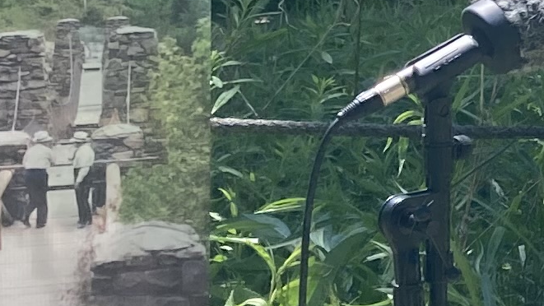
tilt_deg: -12.1
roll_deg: -3.2
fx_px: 2683
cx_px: 1176
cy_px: -72
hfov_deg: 10.4
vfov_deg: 6.5
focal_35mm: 186
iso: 20
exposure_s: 1/787
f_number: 1.8
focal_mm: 3.99
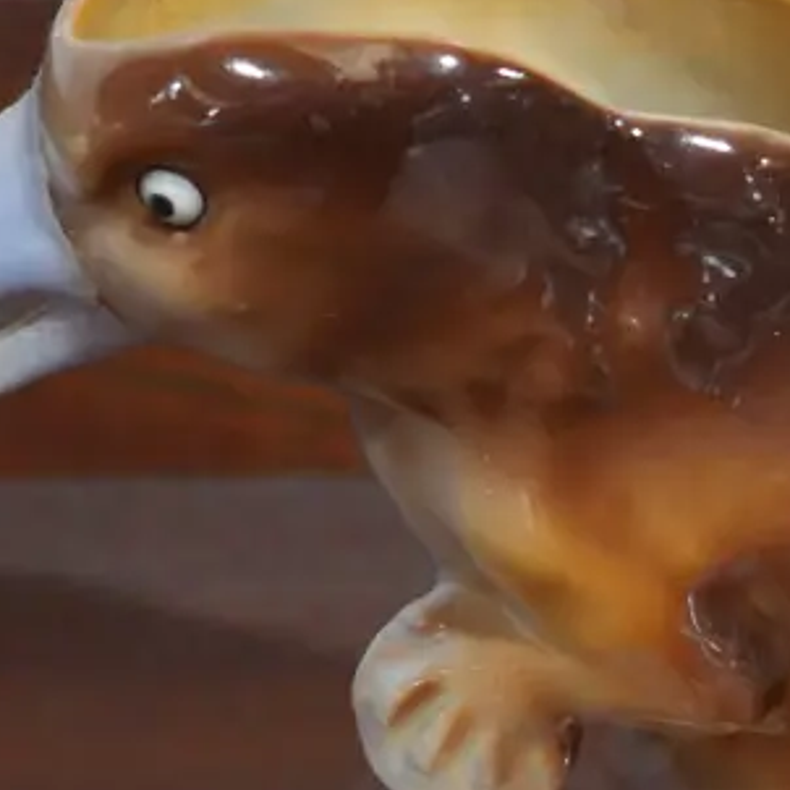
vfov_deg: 9.7
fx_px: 4648
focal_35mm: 180
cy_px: 613
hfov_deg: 9.7
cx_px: 764
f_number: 5.4
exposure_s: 1/60
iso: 1250
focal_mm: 30
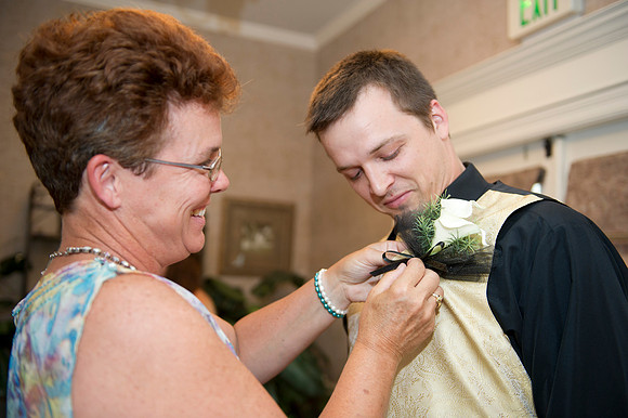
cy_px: 209
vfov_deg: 35.0
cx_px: 314
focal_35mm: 38
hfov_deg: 50.7
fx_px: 662
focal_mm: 38
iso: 800
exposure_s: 1/100
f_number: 2.8
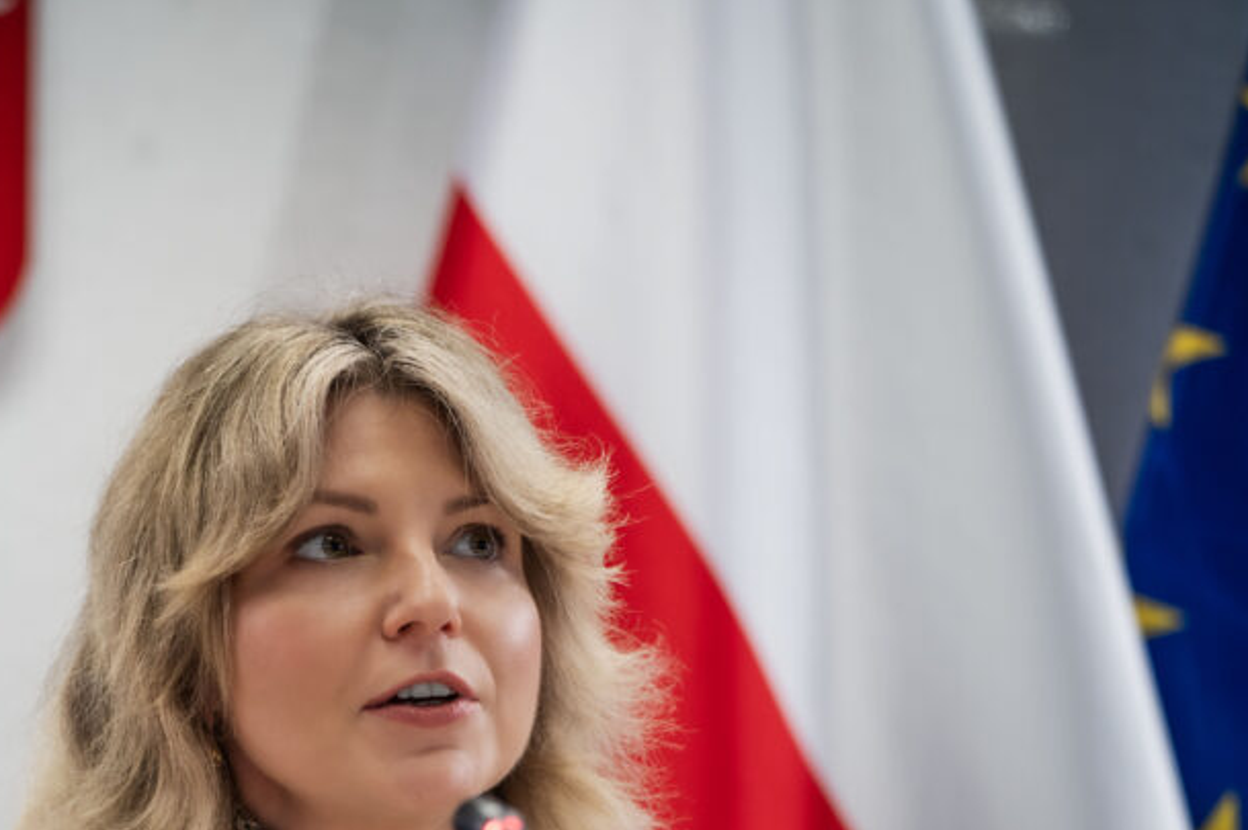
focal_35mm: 143
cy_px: 645
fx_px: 4953
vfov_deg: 9.6
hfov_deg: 14.3
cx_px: 266
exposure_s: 1/125
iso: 720
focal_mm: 85
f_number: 2.8
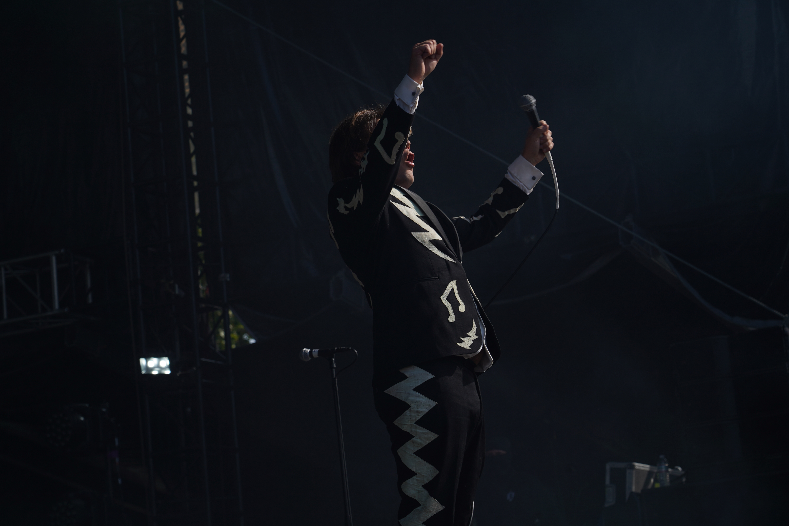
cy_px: 263
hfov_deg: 19.5
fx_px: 2301
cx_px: 394
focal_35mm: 105
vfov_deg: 13.0
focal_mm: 105
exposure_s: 1/500
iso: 100
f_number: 8
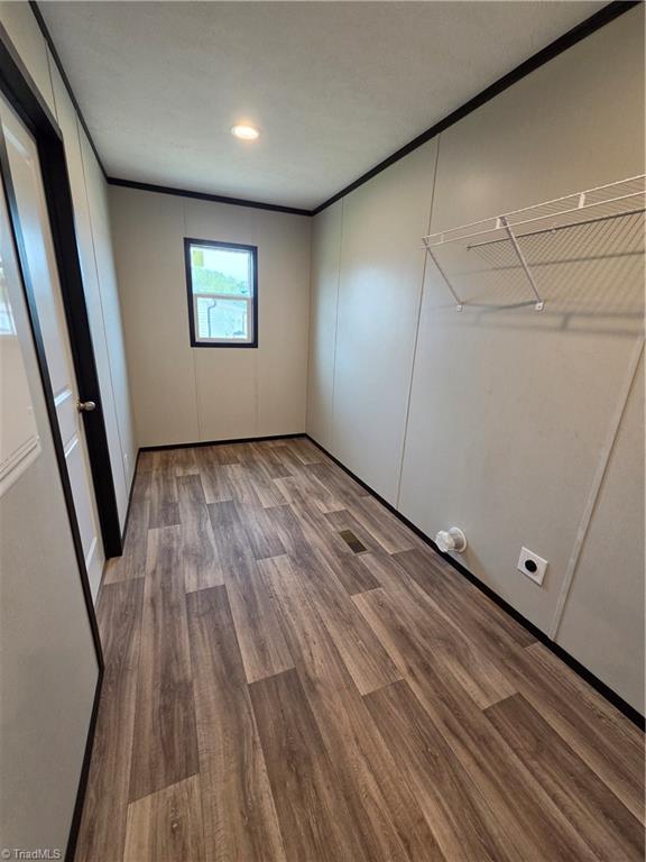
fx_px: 323
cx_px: 323
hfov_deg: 89.9
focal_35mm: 13
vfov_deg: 106.2
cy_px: 431
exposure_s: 1/120
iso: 250
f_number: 2.2
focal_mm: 2.2
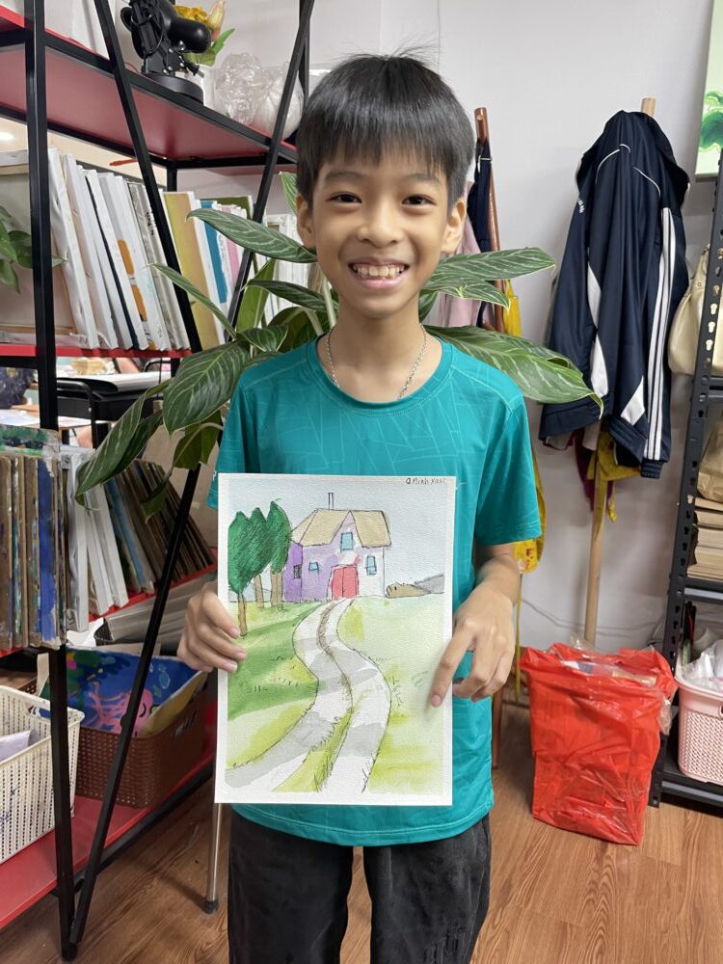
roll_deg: -1.7
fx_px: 724
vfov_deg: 67.3
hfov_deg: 53.1
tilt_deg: -10.0
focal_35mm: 26
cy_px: 482
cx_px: 362
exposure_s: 1/50
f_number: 1.6
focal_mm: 4.2
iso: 100
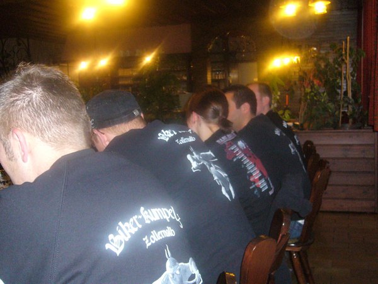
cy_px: 142
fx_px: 491
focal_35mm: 45
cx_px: 189
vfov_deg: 32.2
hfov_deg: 42.1
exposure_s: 1/30
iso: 400
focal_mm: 7.5
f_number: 3.2
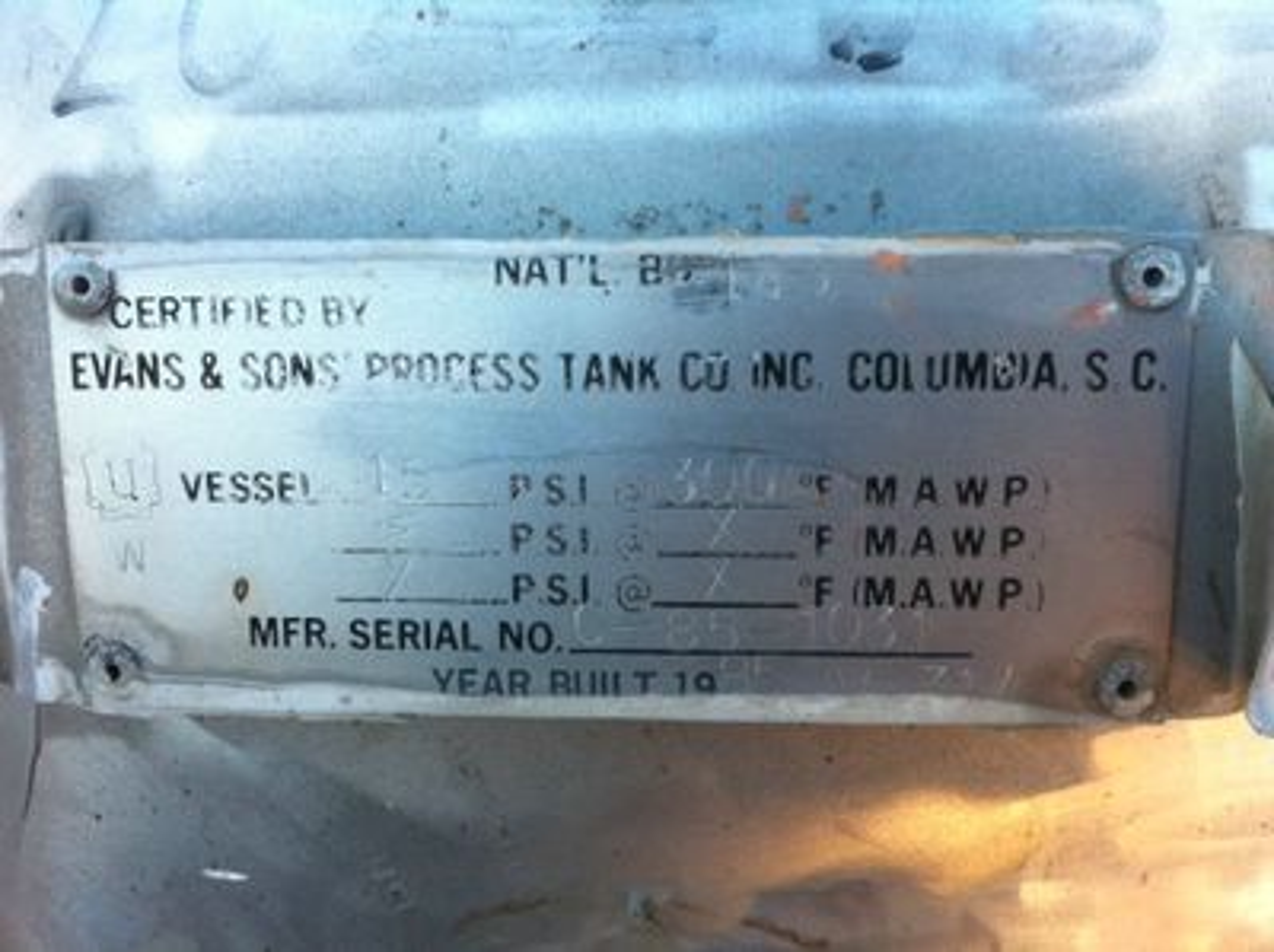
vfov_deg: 40.6
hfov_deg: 52.7
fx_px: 1287
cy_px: 476
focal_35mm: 35
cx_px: 637
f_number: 2.8
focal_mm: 3.85
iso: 80
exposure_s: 1/120
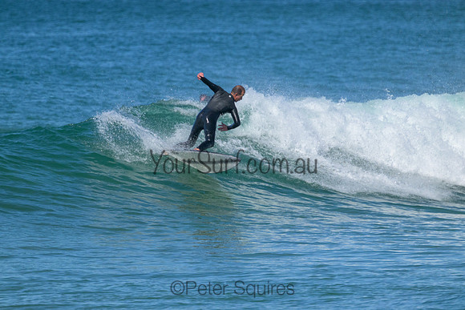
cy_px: 155
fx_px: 10335
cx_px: 232
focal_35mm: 800
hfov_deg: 2.6
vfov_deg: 1.7
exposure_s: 1/2000
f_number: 11
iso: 2500
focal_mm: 800
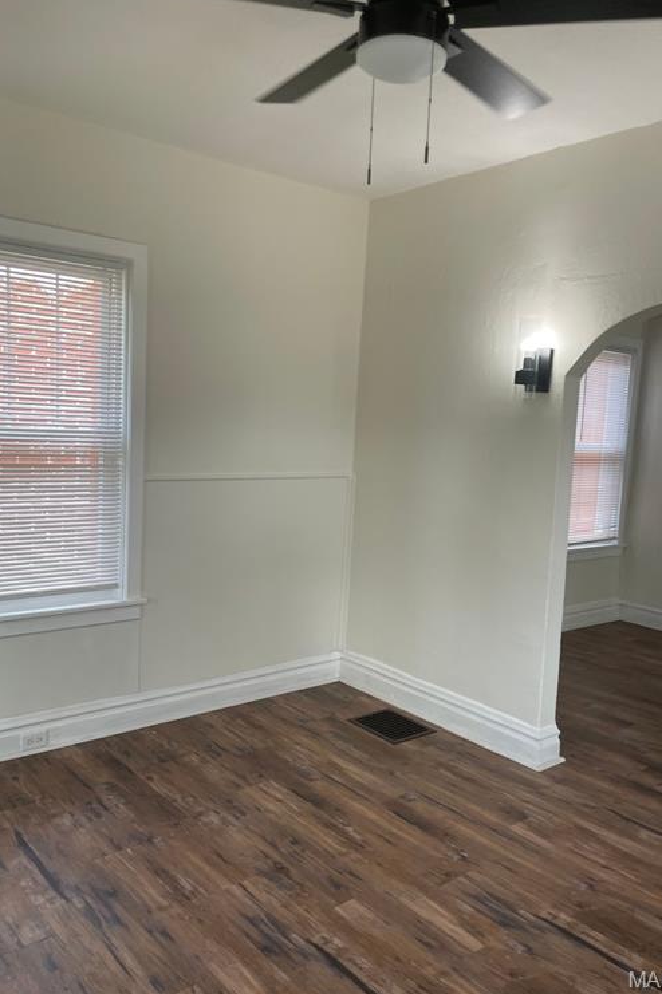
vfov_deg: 65.5
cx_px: 319
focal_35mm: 28
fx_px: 773
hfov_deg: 46.4
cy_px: 482
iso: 80
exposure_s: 1/120
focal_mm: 4.2
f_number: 1.6
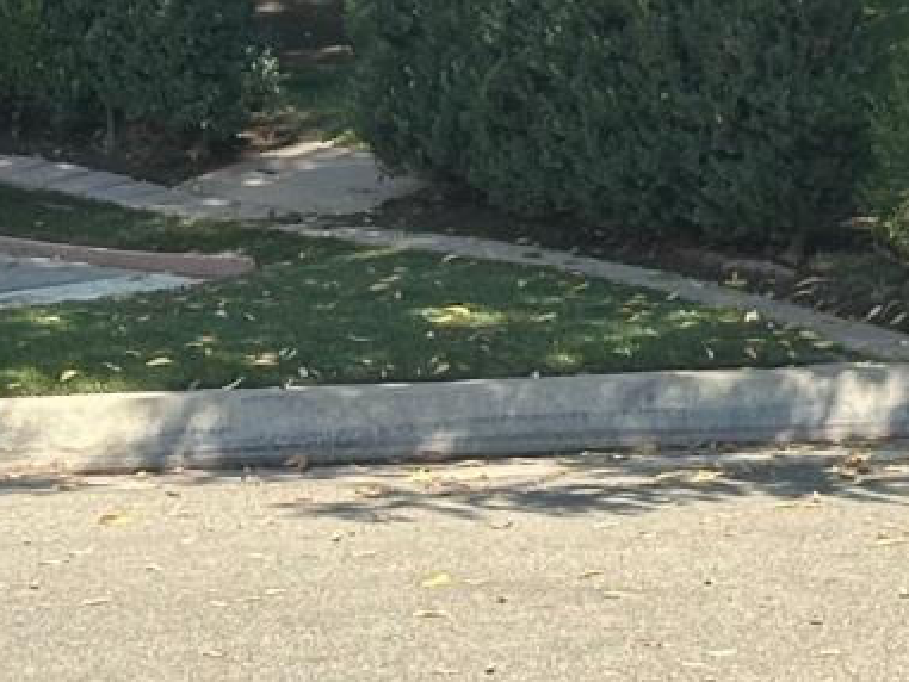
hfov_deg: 10.3
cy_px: -378
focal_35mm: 189
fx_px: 4965
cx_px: 1114
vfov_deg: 7.7
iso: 64
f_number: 1.78
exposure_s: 1/1041
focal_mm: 6.86
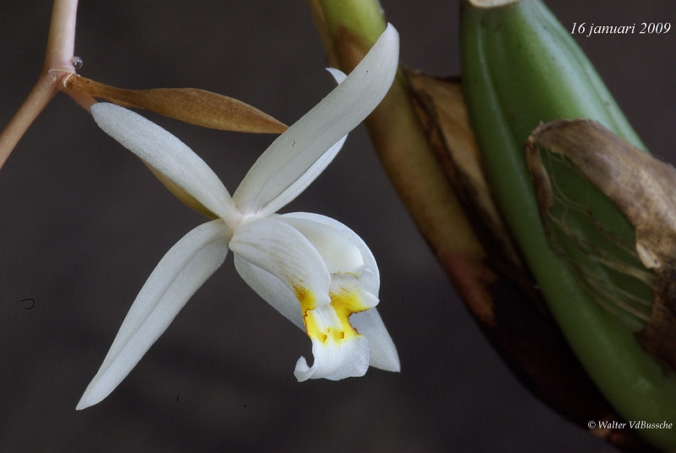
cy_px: 226
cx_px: 338
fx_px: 5642
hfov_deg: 6.9
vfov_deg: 4.6
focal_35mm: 300
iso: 400
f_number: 32
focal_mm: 200
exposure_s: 1/1.67
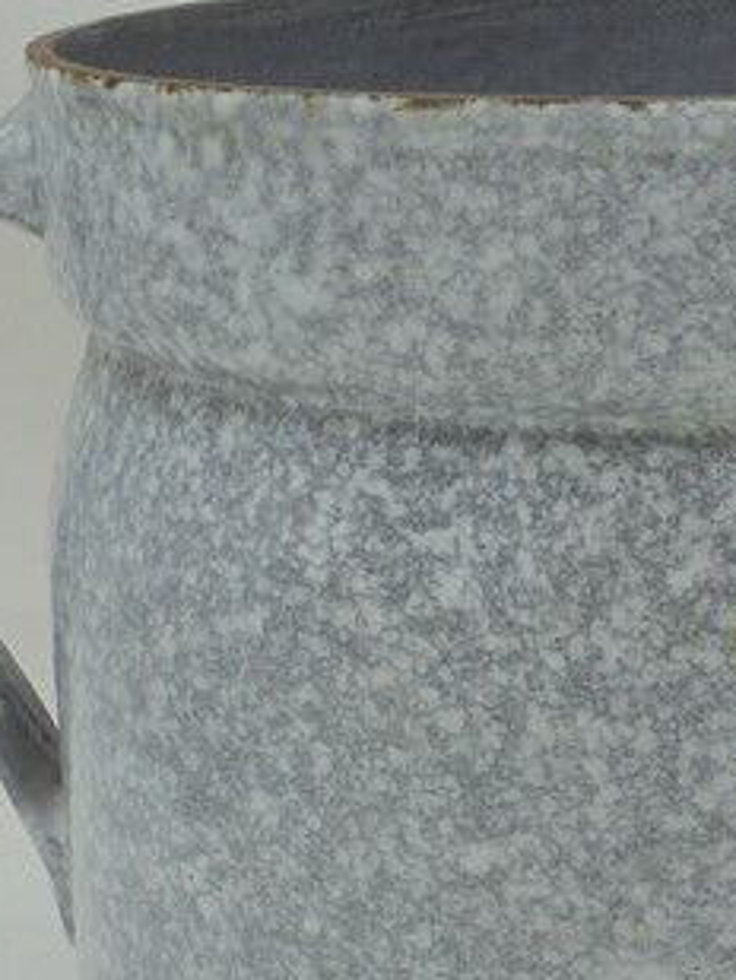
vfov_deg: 19.8
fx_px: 2805
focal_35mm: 99
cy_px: 660
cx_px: 636
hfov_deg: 14.8
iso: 100
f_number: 4
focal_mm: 6.1
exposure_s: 1/60
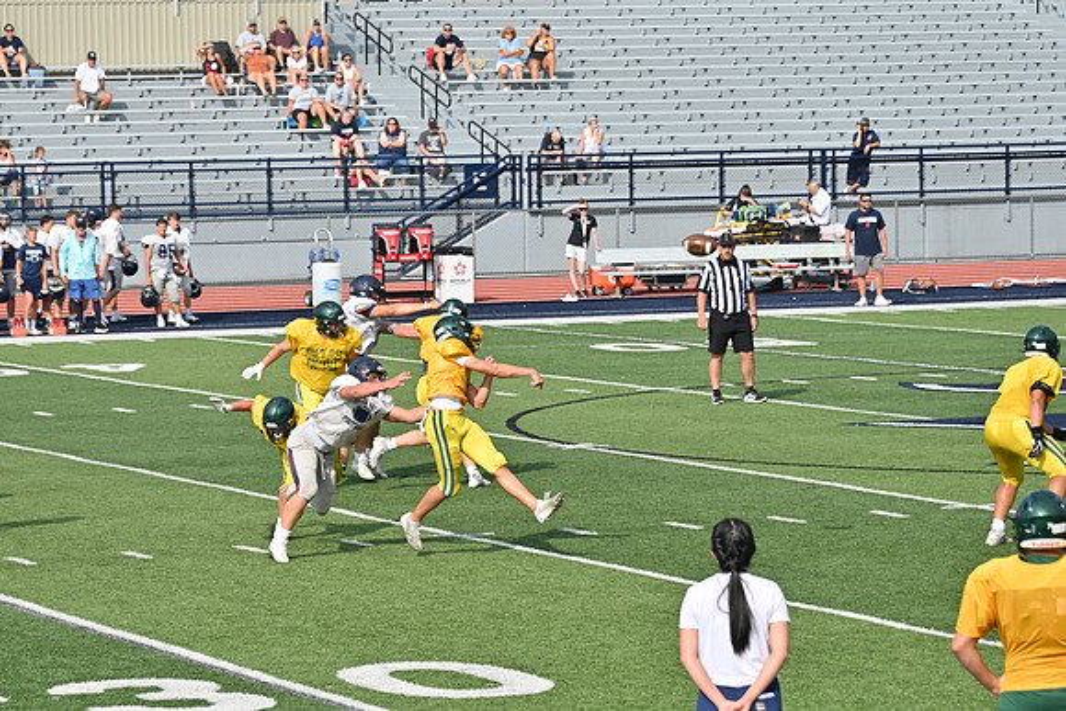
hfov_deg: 12.2
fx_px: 4976
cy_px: 356
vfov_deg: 8.2
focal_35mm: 168
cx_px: 533
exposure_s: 1/800
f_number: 5.3
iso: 100
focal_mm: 112
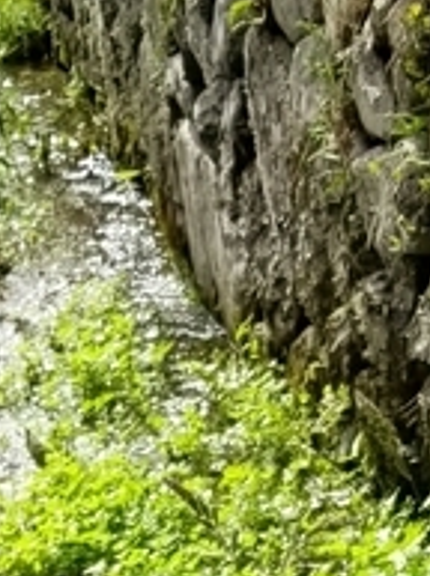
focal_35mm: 162
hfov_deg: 9.1
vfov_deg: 11.5
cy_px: 979
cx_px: 102
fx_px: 2692
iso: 50
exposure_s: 1/1504
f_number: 1.7
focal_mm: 4.3
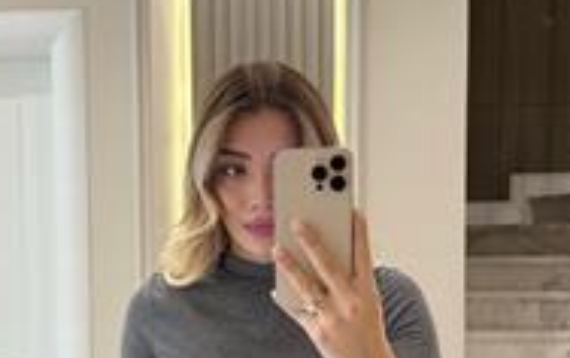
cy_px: 297
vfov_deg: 23.6
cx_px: 270
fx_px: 840
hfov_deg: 37.5
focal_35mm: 54
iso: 125
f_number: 1.78
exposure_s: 1/50
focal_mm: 6.76
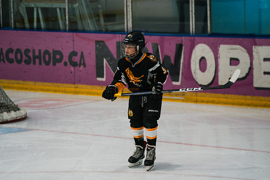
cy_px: 90
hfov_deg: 12.4
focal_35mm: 166
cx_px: 135
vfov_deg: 8.3
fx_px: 1245
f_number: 3.2
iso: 3200
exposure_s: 1/1600
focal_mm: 166
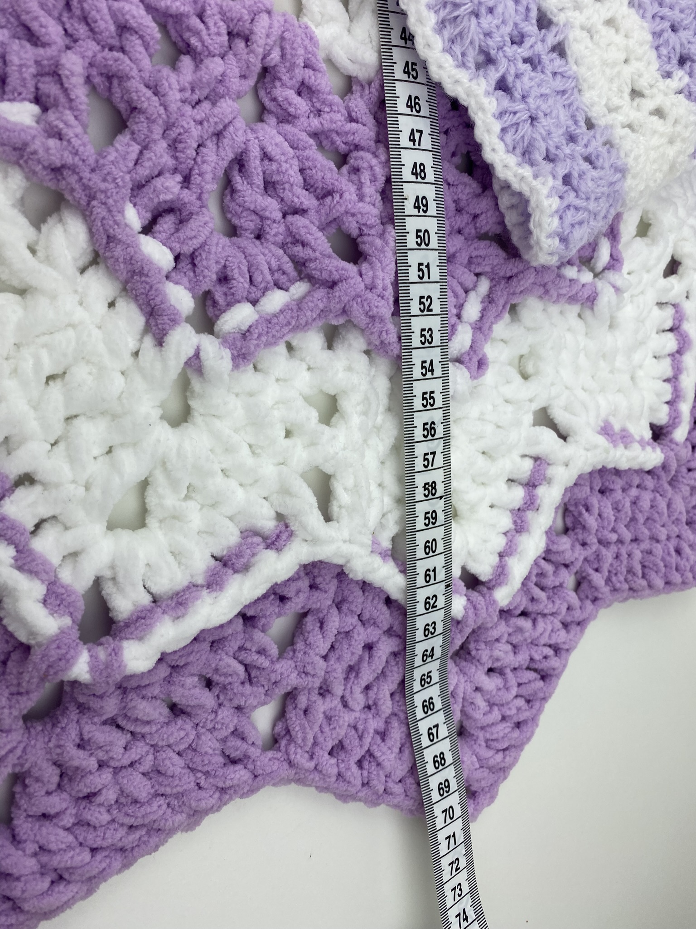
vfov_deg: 67.3
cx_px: 348
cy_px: 464
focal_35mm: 26
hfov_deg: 53.1
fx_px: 697
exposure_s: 1/436
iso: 32
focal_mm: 4.25
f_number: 1.8
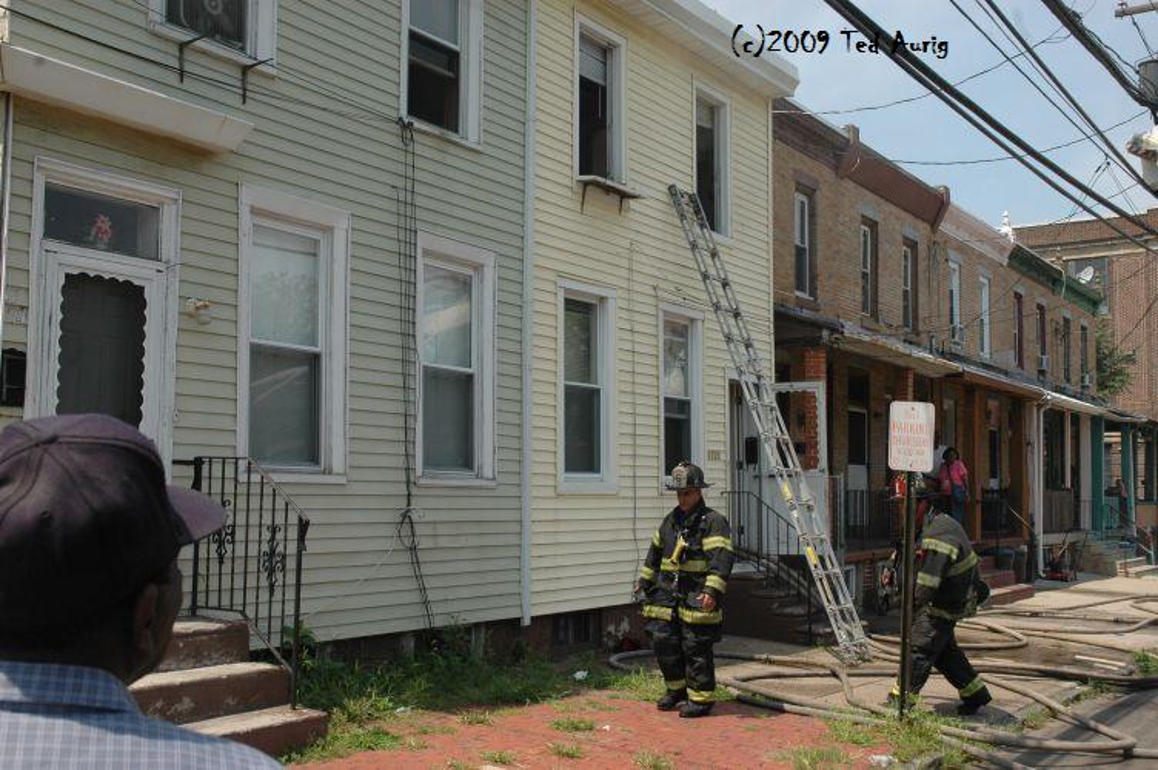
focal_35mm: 40
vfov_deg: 33.0
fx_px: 1302
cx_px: 579
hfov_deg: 48.0
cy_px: 385
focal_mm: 27
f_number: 9
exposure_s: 1/320
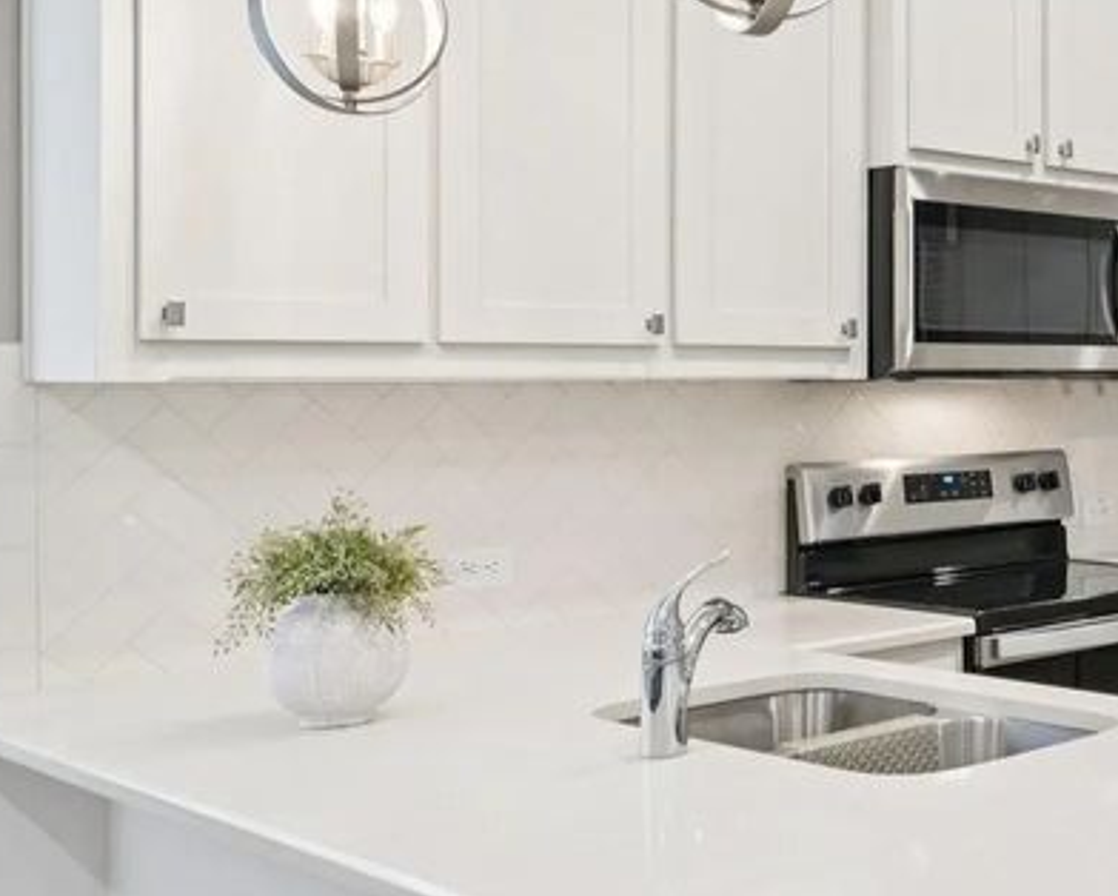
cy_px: 370
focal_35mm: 49
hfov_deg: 30.7
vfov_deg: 30.8
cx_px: 1417
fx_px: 1622
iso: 400
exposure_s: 1/20
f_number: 8
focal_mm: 20
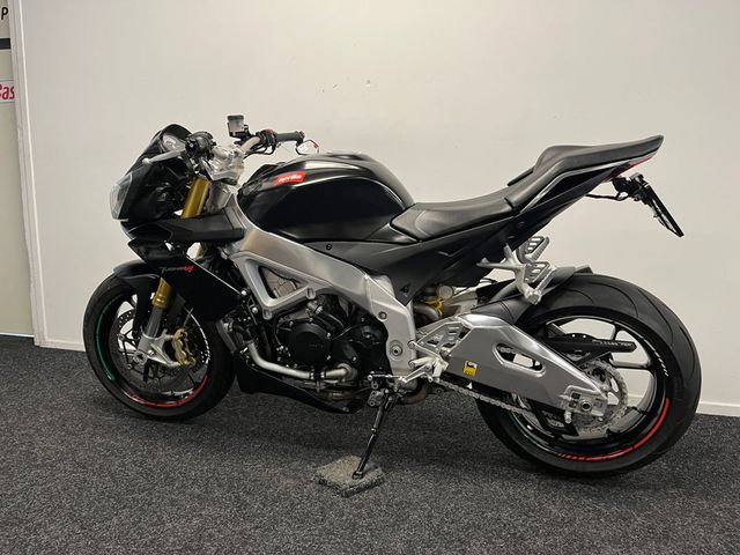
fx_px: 556
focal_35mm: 26
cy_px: 278
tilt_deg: -9.2
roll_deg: -1.1
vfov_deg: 53.1
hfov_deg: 67.3
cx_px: 370
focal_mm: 5.1
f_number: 1.6
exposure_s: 1/50
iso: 100
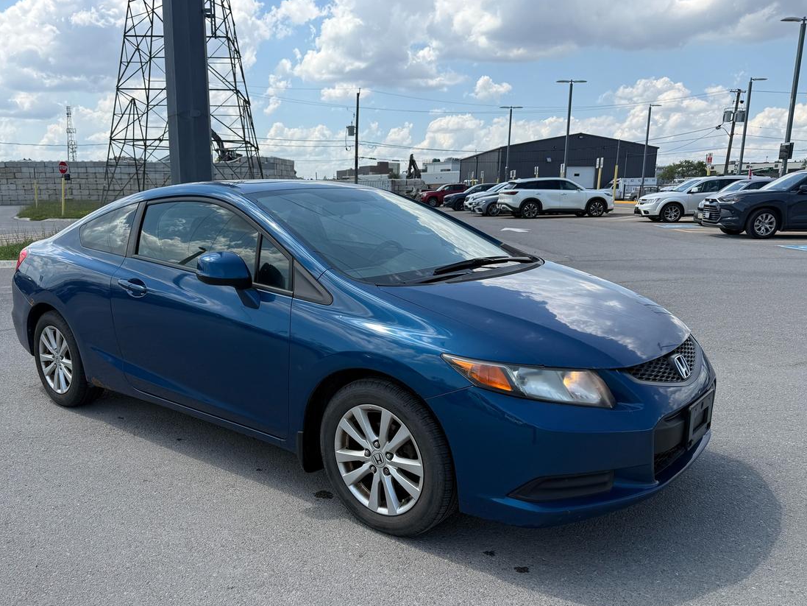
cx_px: 339
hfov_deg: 63.1
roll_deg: -2.9
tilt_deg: -11.5
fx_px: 653
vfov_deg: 49.6
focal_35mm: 28
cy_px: 340
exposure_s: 1/3759
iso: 80
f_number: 1.78
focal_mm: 6.76
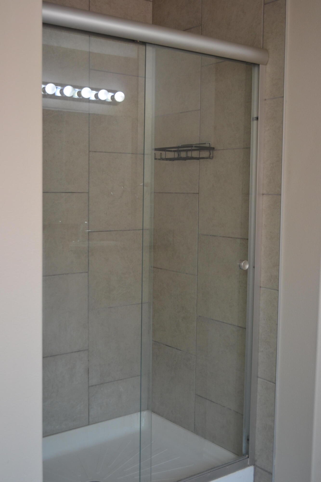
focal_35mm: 42
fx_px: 562
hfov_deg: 31.9
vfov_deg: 46.4
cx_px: 160
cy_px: 241
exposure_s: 1/60
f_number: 4.5
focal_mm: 28
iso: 400
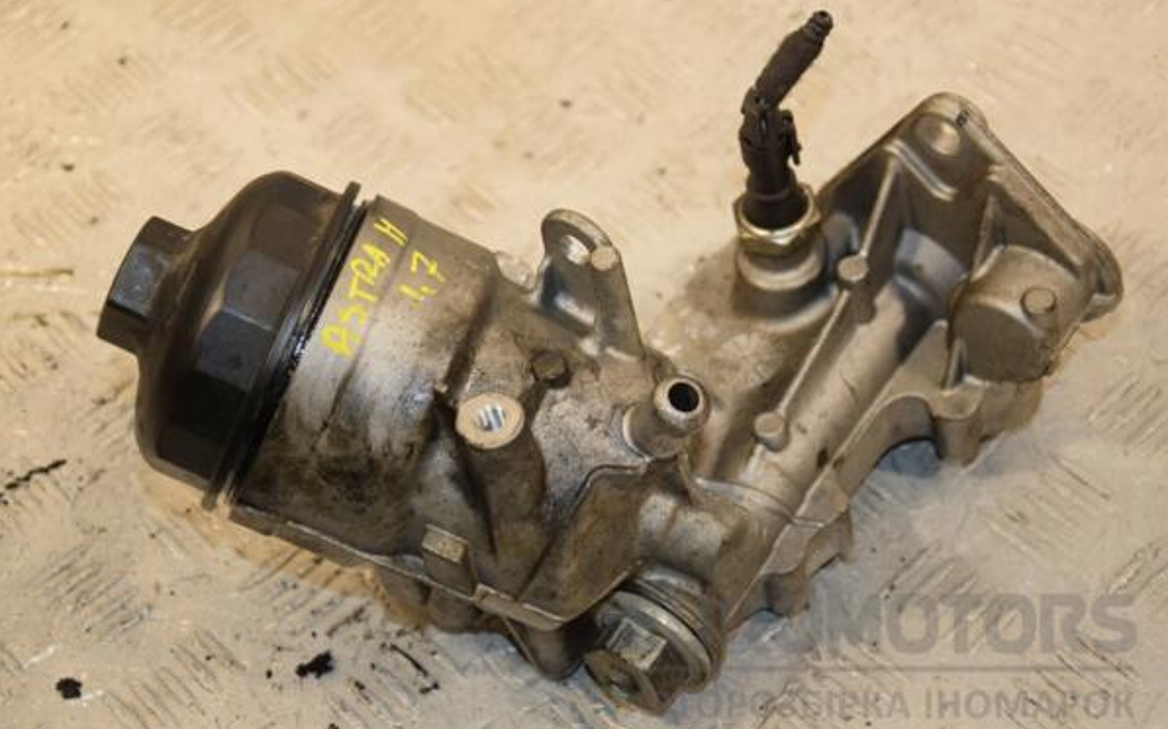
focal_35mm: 77
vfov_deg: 16.9
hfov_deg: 26.8
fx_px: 2450
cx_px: 586
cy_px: 363
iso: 800
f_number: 5
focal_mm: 50
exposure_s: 1/200
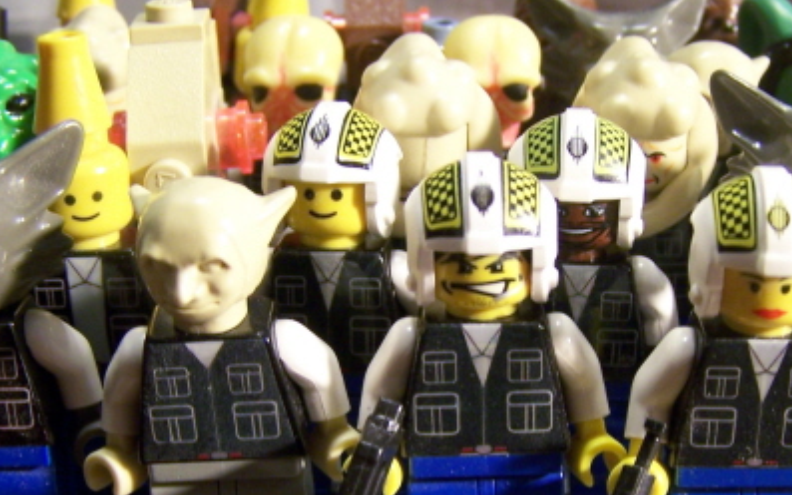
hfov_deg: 31.4
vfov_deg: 19.9
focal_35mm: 65
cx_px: 479
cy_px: 341
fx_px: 1403
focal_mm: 6.3
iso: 140
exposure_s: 1/8
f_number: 2.8
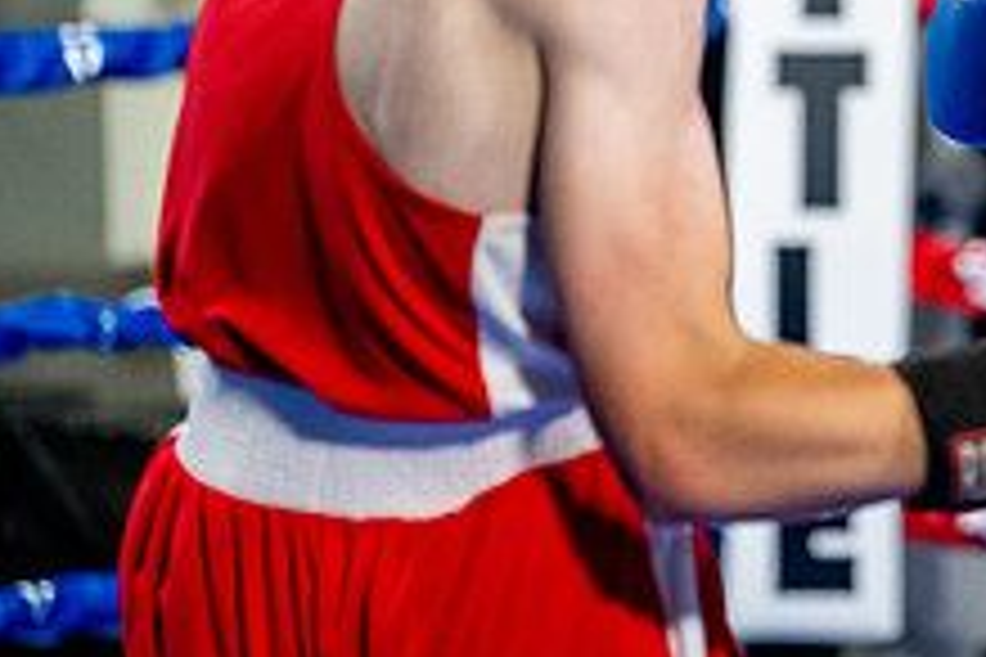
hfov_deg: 8.7
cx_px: 1189
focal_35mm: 233
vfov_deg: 5.9
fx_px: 6381
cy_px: 61
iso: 4000
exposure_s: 1/1000
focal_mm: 88
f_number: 2
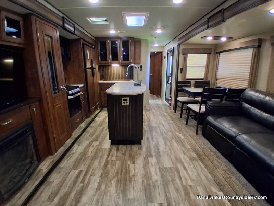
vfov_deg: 74.7
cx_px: 137
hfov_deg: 91.0
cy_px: 103
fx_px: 135
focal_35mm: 17
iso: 500
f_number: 2.2
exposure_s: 1/20
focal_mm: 1.4
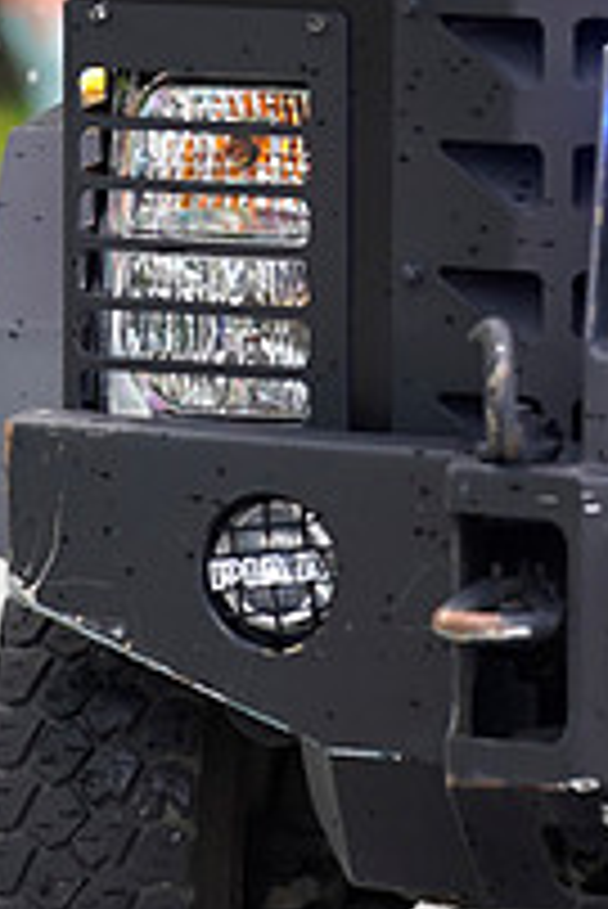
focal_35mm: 549
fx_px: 13883
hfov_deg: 2.5
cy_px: -117
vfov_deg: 3.7
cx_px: 381
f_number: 3.2
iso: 640
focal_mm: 191
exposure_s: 1/400
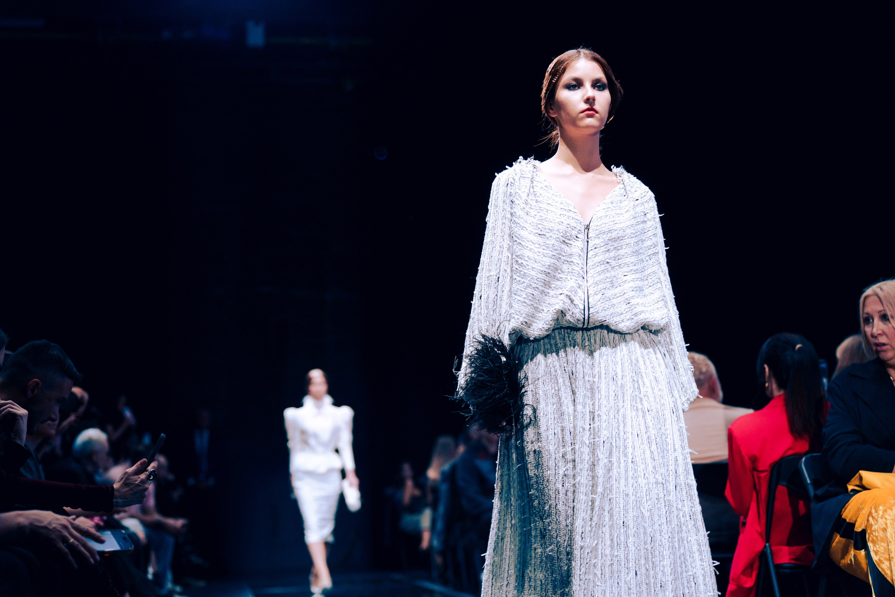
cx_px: 448
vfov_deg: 24.2
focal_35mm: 56
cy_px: 298
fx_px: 1392
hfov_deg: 35.6
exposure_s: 1/250
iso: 1250
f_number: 2.2
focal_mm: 56
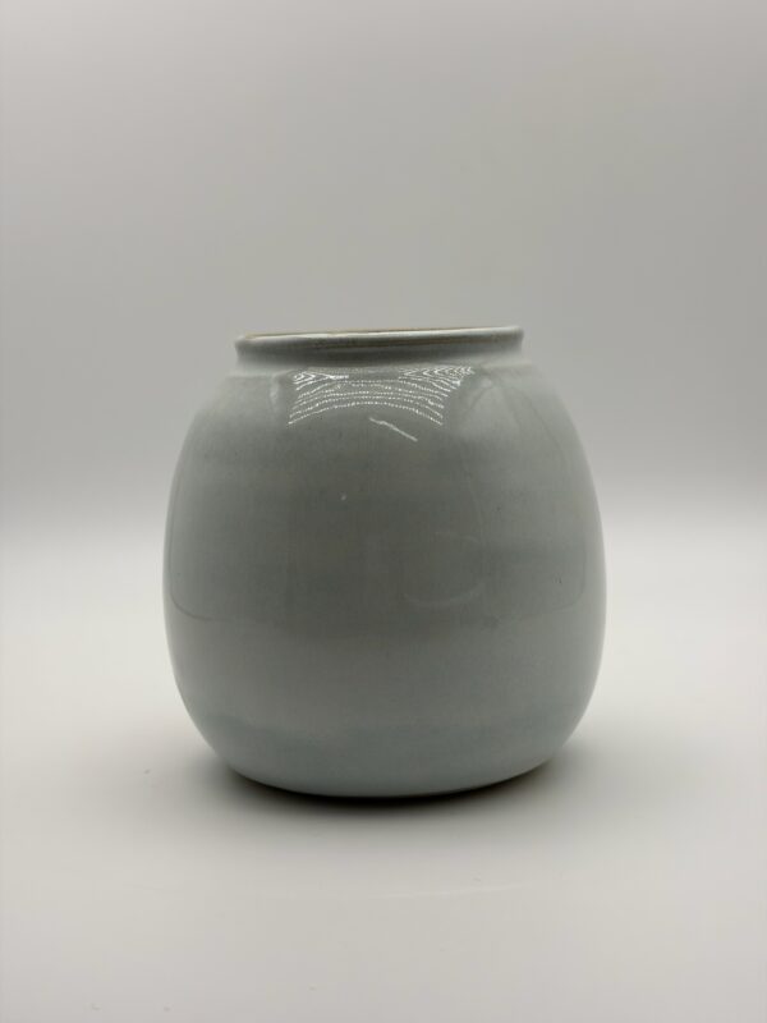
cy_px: 512
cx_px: 384
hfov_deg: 28.0
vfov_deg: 36.8
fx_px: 1536
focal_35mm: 52
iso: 40
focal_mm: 5.96
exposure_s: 1/2075
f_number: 1.6
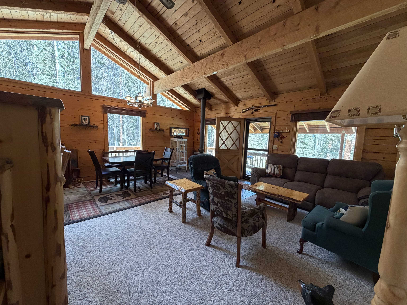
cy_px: 152
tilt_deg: -4.9
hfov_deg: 102.1
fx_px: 165
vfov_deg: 85.7
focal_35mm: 14
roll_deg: -1.4
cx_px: 204
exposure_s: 1/60
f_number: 2.2
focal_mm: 2.22
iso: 200
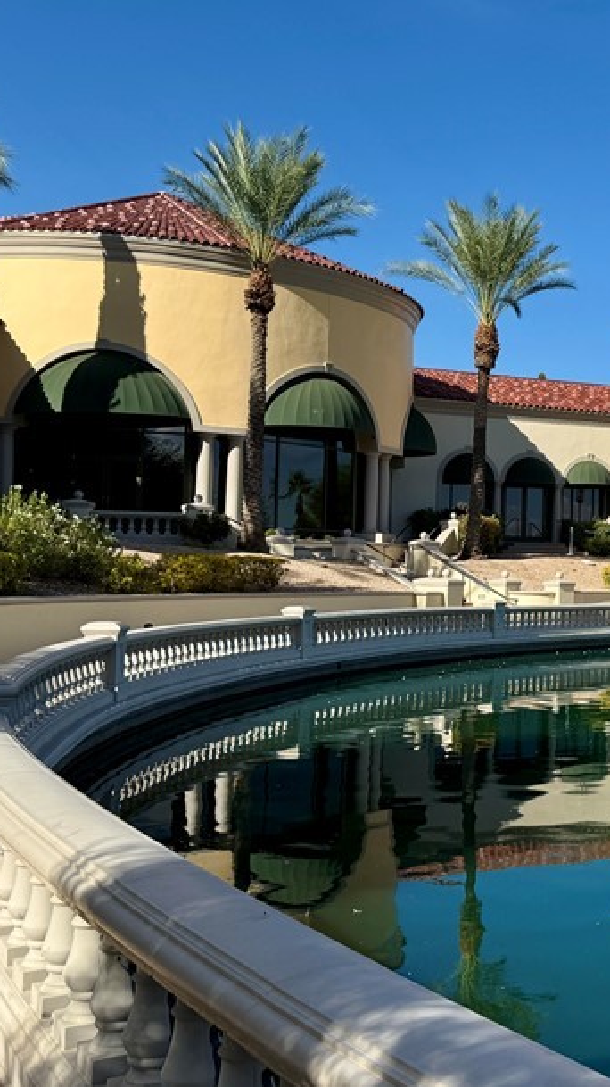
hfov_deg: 24.9
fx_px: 1267
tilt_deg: +3.4
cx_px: 692
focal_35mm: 44
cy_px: 510
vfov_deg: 46.4
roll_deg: -0.9
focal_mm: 6.76
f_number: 1.78
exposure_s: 1/5319
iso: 80
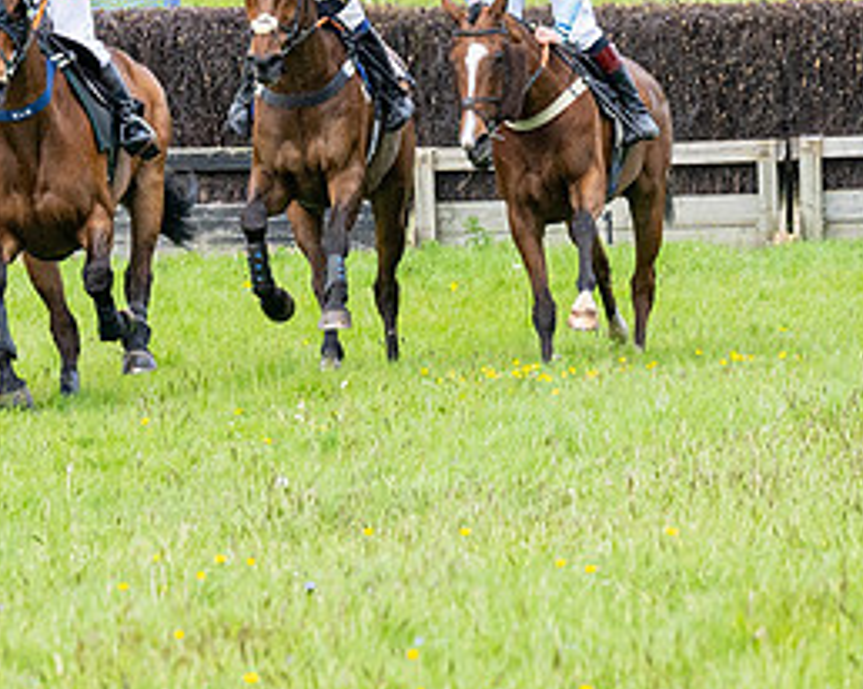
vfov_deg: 1.9
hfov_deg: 2.4
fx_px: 20443
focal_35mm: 801
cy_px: 153
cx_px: 24
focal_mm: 150
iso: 400
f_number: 6.3
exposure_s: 1/640
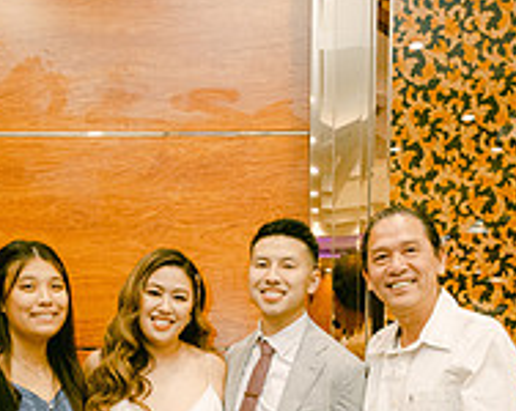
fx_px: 824
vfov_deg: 26.0
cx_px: 239
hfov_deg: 34.8
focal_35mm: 54
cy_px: 447
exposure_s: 1/125
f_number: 2.8
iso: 800
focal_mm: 16
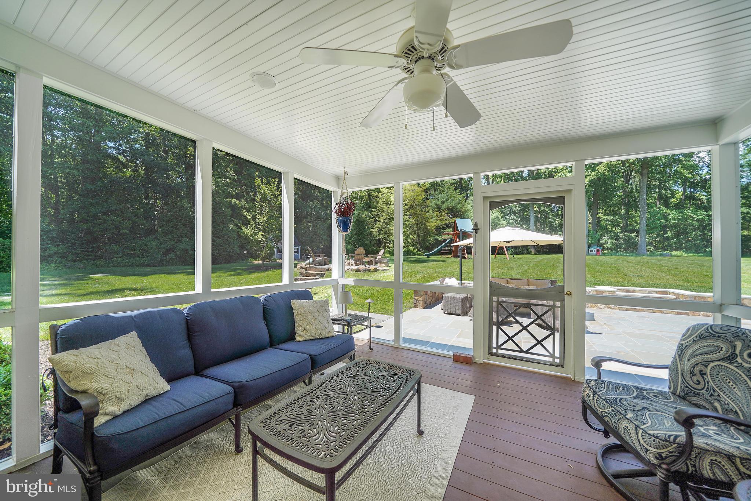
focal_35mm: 12
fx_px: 250
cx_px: 376
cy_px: 250
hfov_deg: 112.6
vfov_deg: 90.0
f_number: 4
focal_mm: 12
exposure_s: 1/100
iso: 100
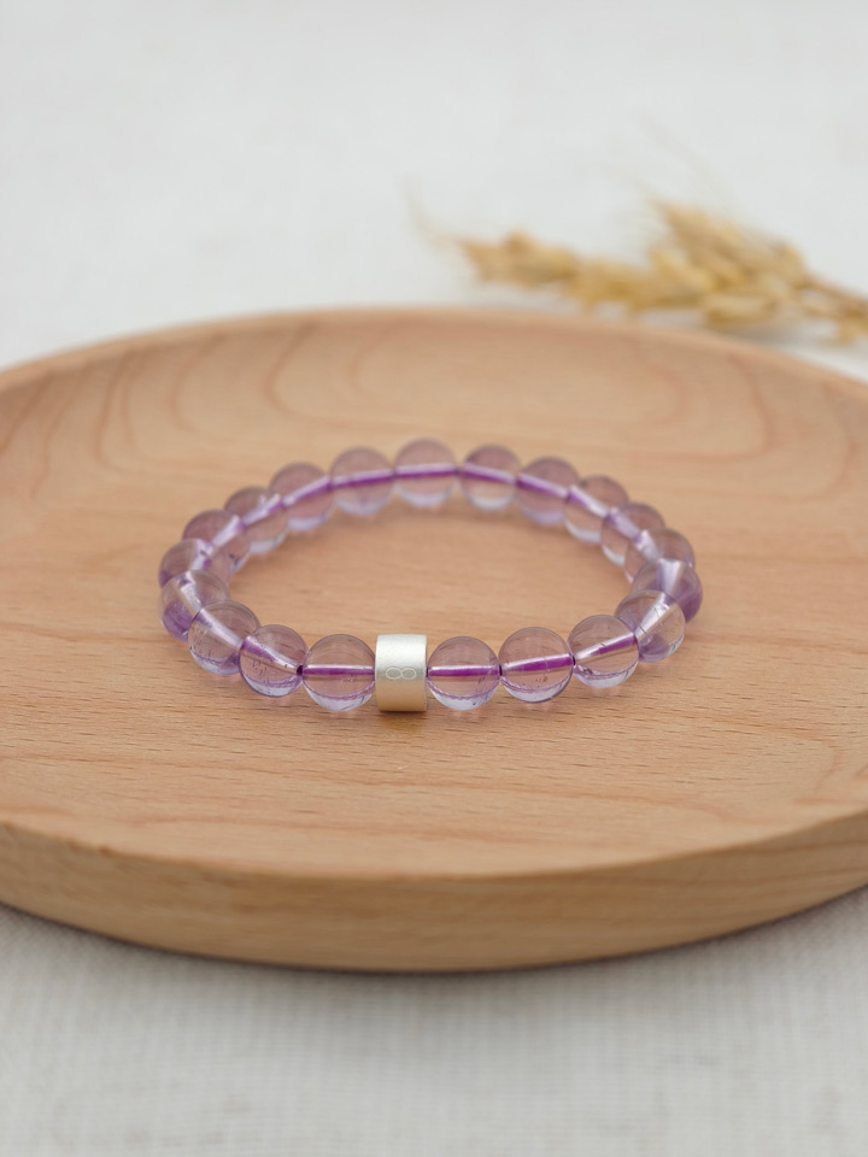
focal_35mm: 85
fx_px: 2842
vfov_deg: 23.0
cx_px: 434
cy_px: 578
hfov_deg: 17.4
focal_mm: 22.48
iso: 50
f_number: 16
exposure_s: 1/149
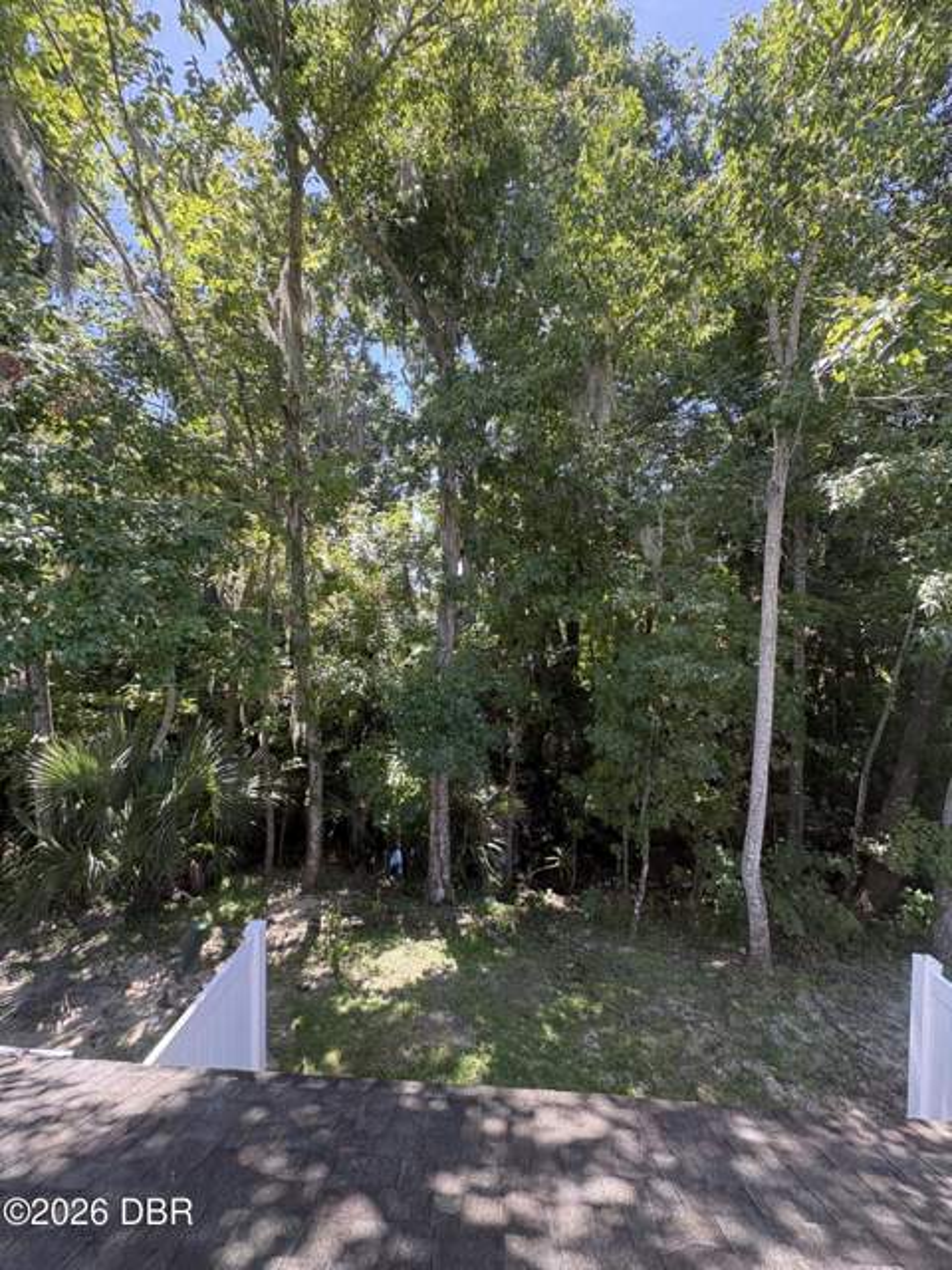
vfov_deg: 102.1
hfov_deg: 85.7
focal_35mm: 14
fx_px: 513
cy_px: 635
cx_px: 476
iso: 64
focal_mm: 2.22
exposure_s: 1/132
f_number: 2.2
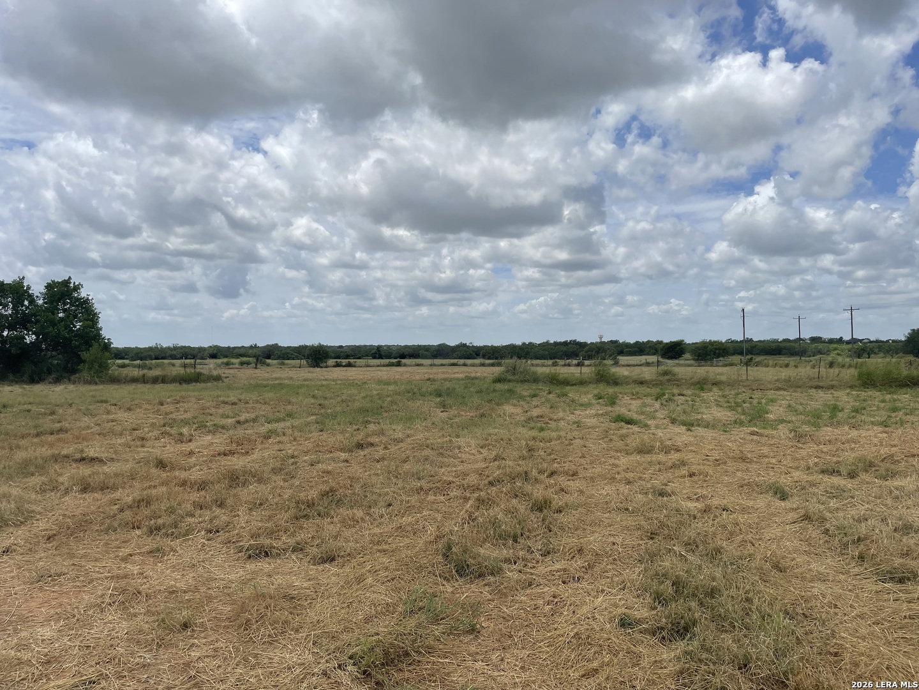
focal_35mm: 26
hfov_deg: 67.3
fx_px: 690
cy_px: 345
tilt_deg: -0.3
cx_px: 460
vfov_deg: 53.1
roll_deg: +1.2
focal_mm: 4.2
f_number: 1.6
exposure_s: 1/6494
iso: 32
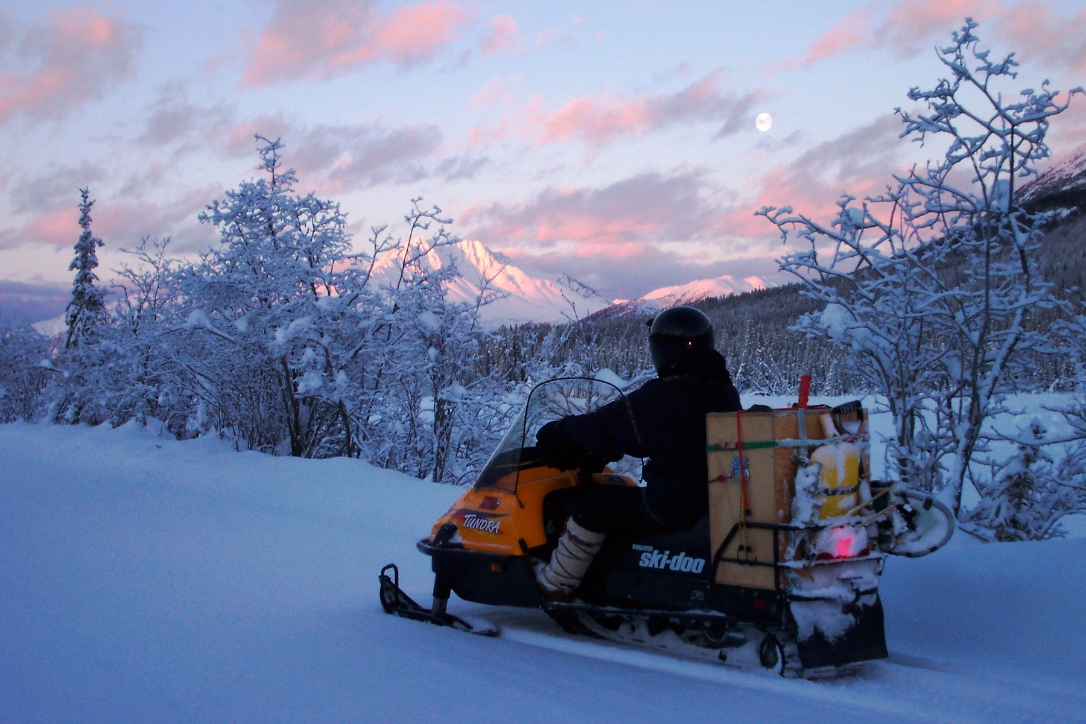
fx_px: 1840
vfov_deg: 22.3
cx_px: 543
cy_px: 362
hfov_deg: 32.9
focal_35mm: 61
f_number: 3.5
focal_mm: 12.6
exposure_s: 1/125
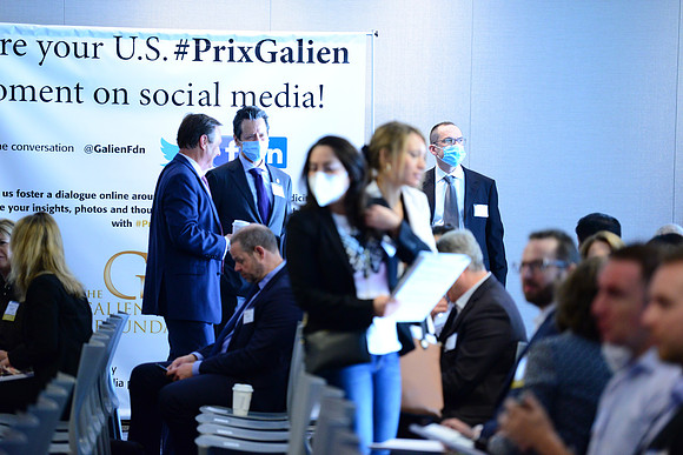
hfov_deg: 12.1
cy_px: 228
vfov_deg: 8.1
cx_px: 342
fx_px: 3226
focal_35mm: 170
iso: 3200
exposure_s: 1/100
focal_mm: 170
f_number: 2.8
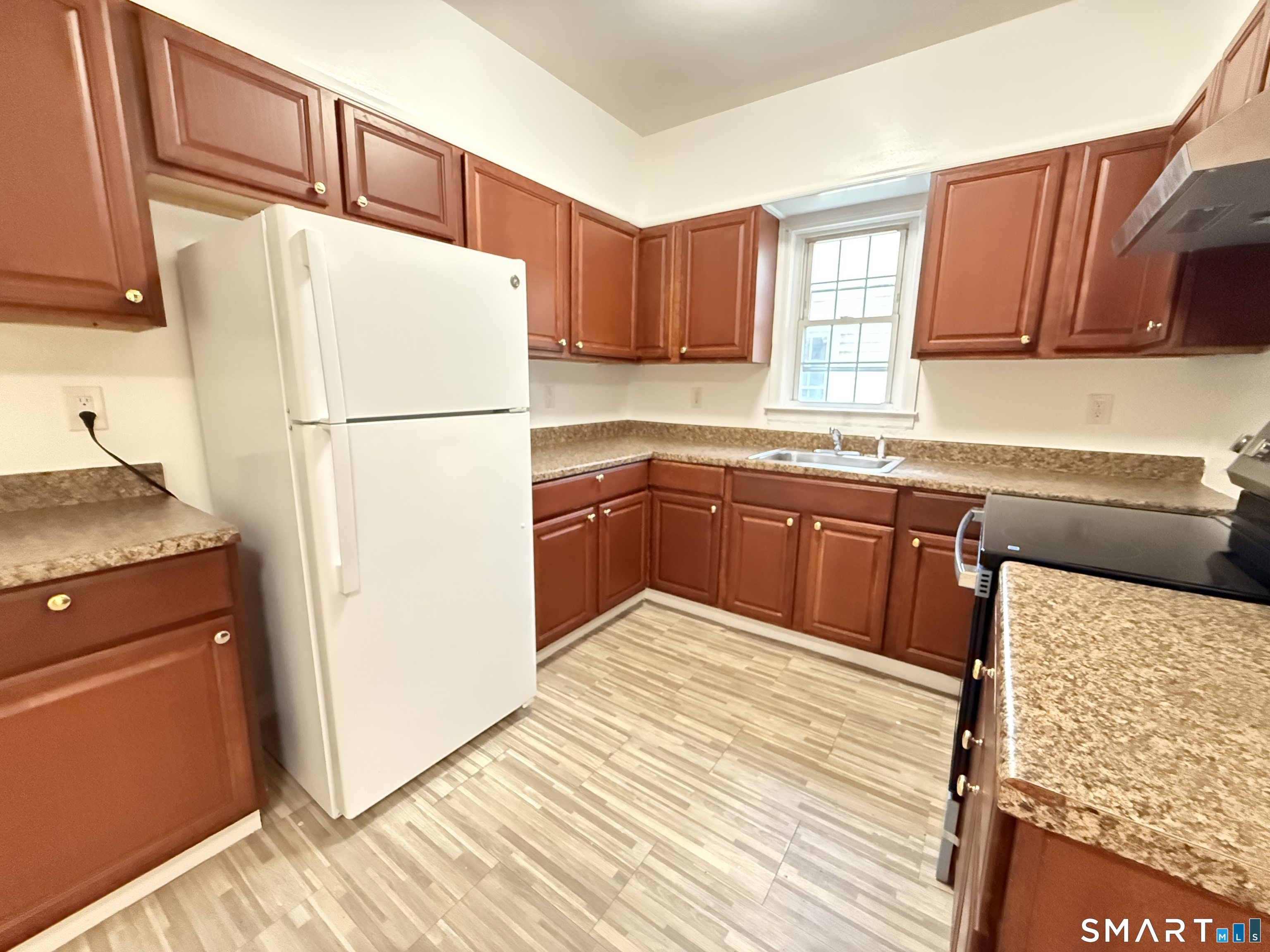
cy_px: 476
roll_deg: -1.2
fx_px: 514
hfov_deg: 102.1
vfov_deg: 85.7
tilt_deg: -10.3
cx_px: 635
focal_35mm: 14
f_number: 2.2
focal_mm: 2.22
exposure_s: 1/30
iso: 2000
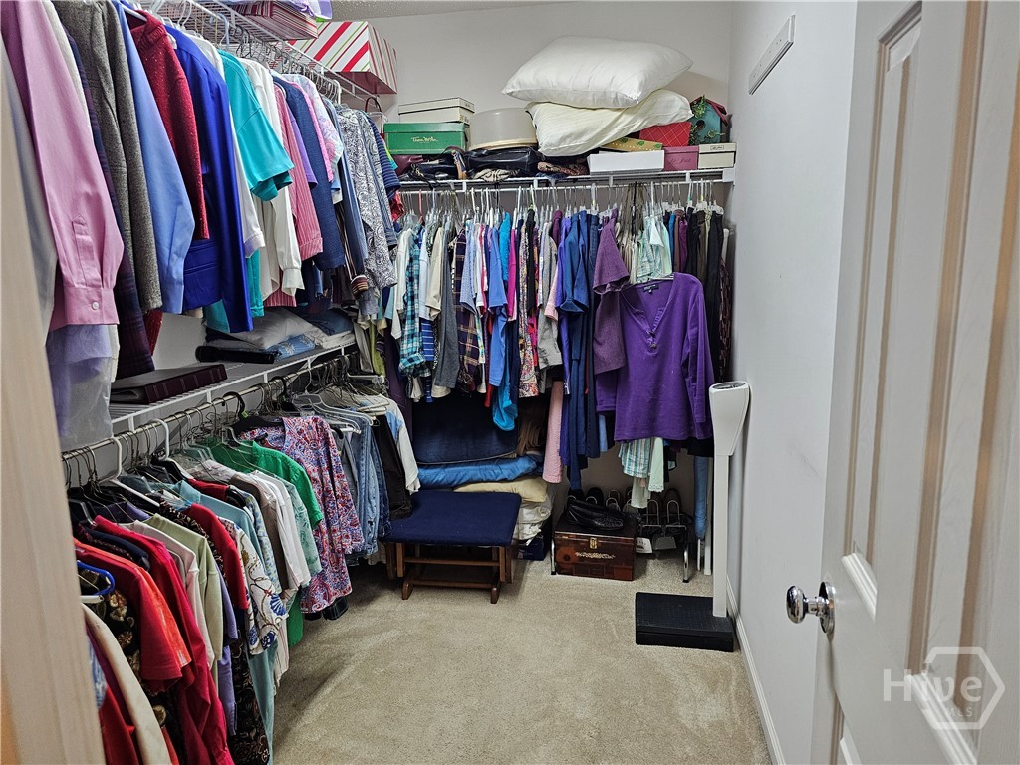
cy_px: 382
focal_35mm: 23
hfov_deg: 73.9
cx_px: 510
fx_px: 678
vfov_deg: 58.9
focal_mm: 6.3
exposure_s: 1/120
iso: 500
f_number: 1.7
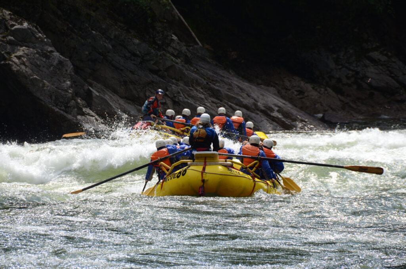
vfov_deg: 4.6
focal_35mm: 300
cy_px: 134
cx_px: 203
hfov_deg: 6.9
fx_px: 3376
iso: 400
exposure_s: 1/1000
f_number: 7.1
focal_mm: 200
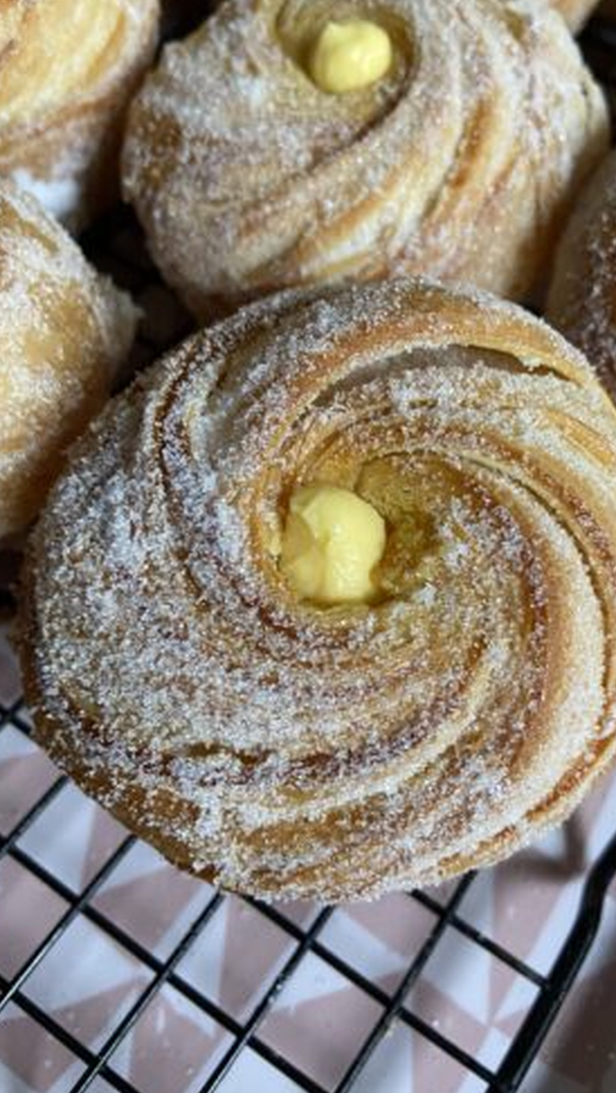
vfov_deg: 67.9
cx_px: 359
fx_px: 812
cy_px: 546
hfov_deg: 41.4
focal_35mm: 28
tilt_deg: -59.8
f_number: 1.8
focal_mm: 4.25
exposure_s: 1/60
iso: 400
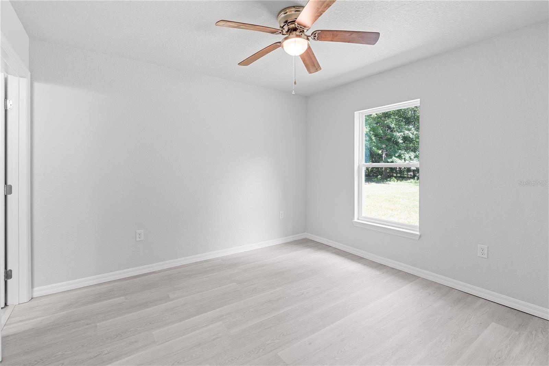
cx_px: 274
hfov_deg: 96.7
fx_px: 244
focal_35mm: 16
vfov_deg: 73.7
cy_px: 183
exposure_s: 1/1.67
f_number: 9
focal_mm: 16
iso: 250
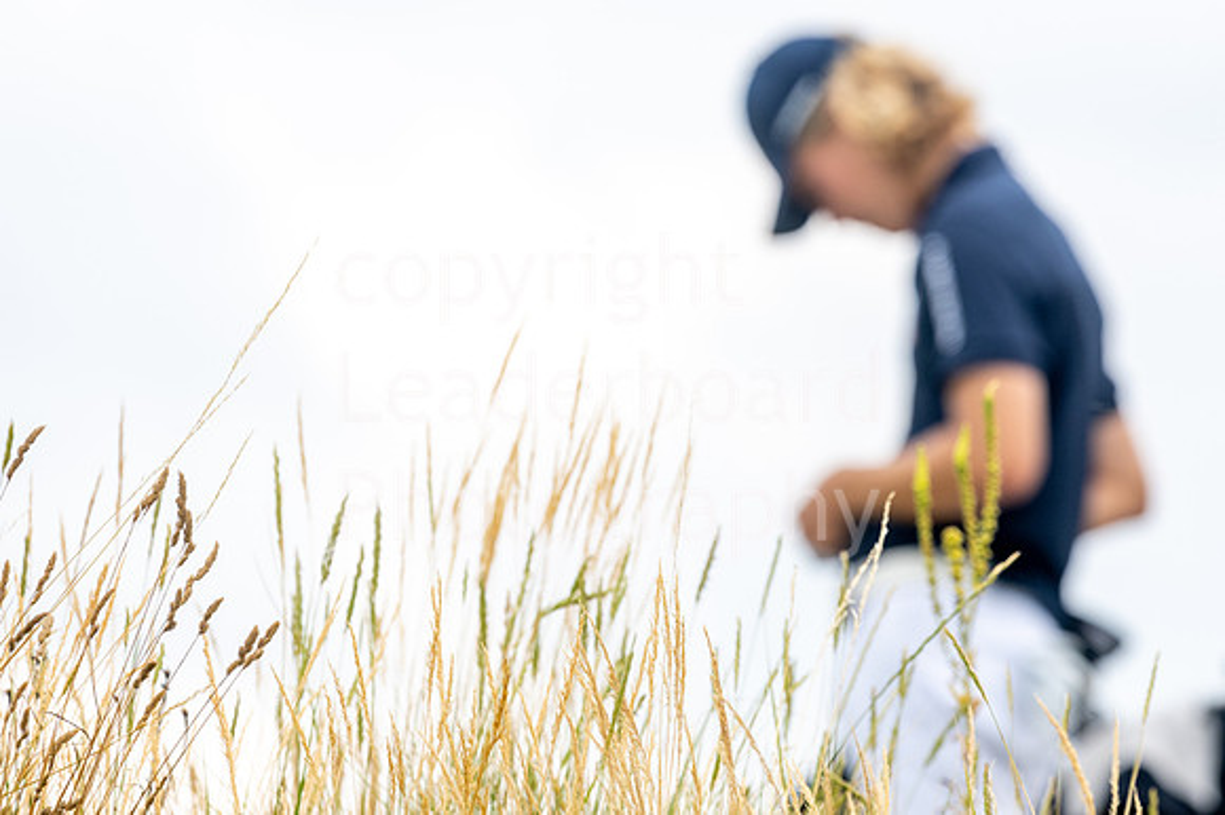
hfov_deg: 4.6
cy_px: 408
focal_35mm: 450
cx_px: 612
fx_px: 15303
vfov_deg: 3.1
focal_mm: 300
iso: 200
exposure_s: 1/400
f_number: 6.3
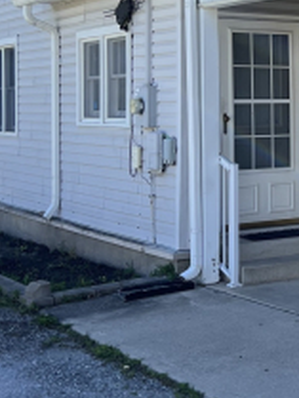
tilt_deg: -0.7
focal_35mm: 83
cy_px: 121
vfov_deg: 23.4
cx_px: 400
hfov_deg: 16.7
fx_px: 955
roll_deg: +0.8
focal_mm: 5.7
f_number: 1.5
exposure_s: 1/1597
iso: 50
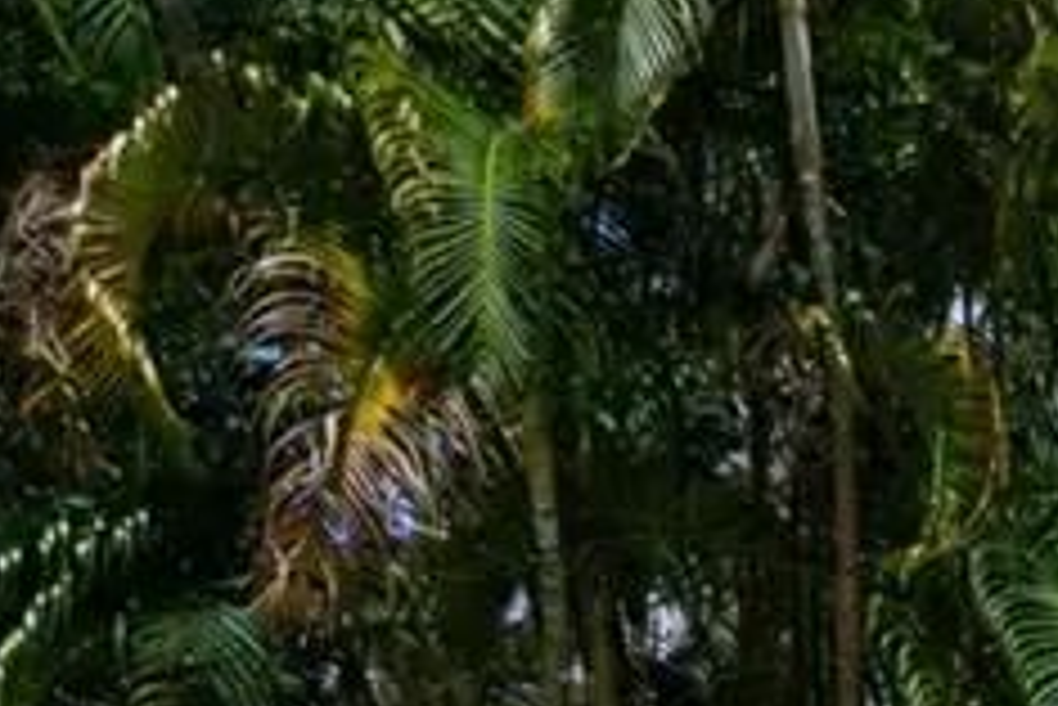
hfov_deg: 13.7
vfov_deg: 10.3
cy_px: 1425
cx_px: 2251
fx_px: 3588
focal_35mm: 122
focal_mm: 28
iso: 400
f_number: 8
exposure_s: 1/750
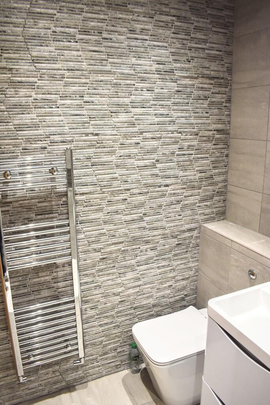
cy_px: 202
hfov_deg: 47.9
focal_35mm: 27
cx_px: 135
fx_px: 304
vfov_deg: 67.4
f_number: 4
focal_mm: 18
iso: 560
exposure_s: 1/60
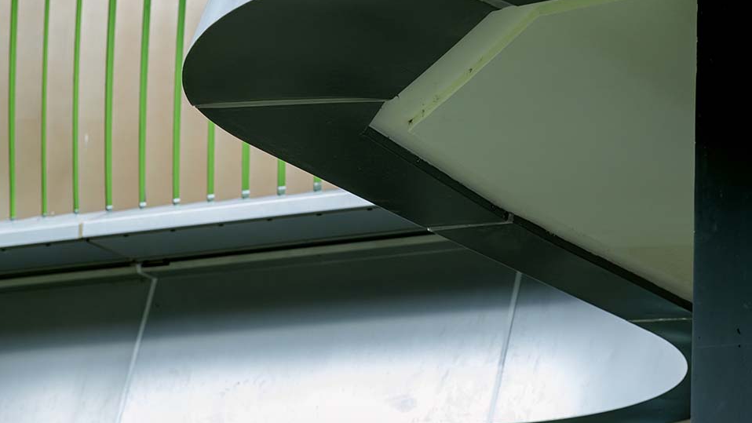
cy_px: 211
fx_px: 3350
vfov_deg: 7.2
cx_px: 376
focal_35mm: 168
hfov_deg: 12.8
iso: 3600
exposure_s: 1/400
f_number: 8
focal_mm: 160
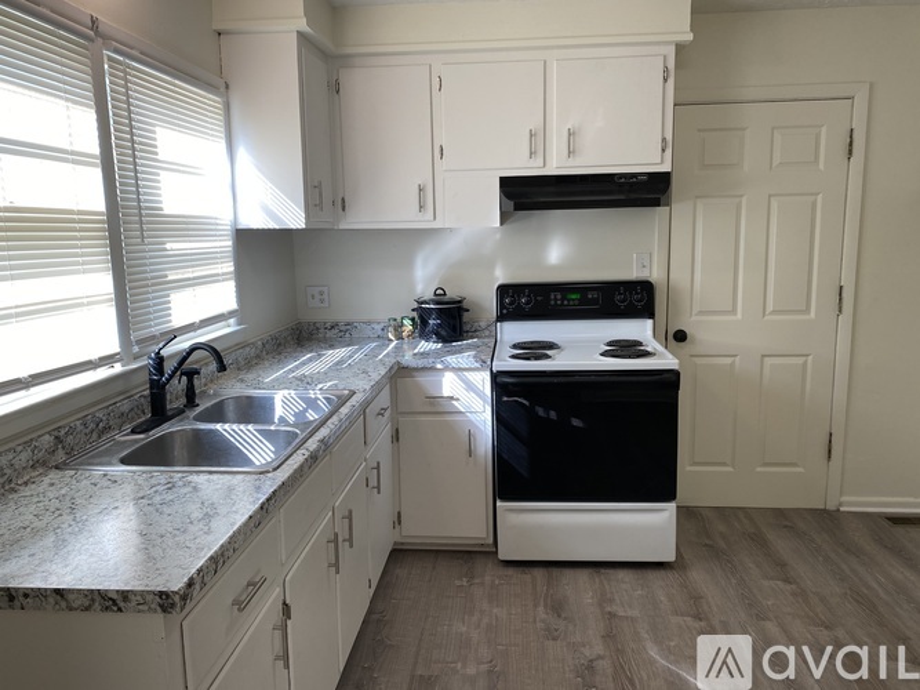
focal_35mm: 26
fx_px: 691
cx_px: 460
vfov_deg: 53.0
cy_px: 345
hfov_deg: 67.3
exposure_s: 1/120
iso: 64
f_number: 1.8
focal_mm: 4.25
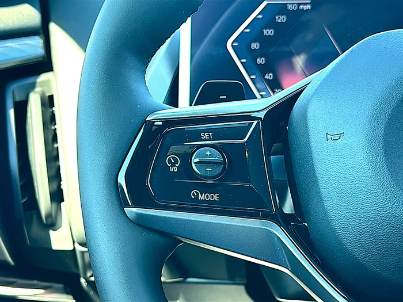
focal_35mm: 46
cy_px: 151
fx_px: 536
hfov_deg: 41.2
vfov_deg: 31.5
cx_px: 202
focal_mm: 6.86
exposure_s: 1/79
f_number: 1.78
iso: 64
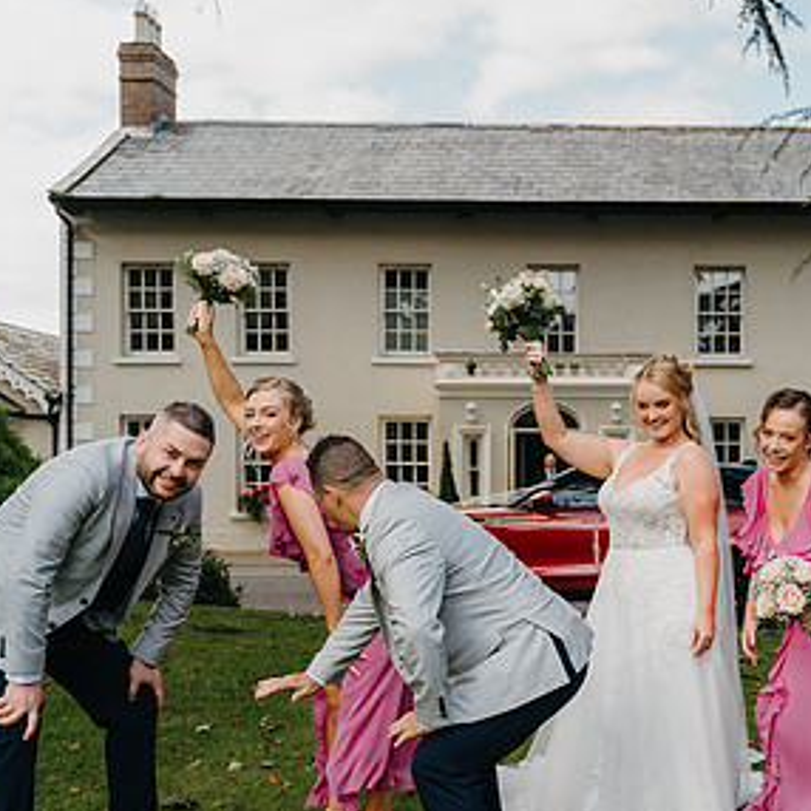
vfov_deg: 32.0
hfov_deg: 31.1
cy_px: 518
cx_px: 684
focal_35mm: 53
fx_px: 1405
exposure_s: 1/500
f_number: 2.8
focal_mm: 28
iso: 125
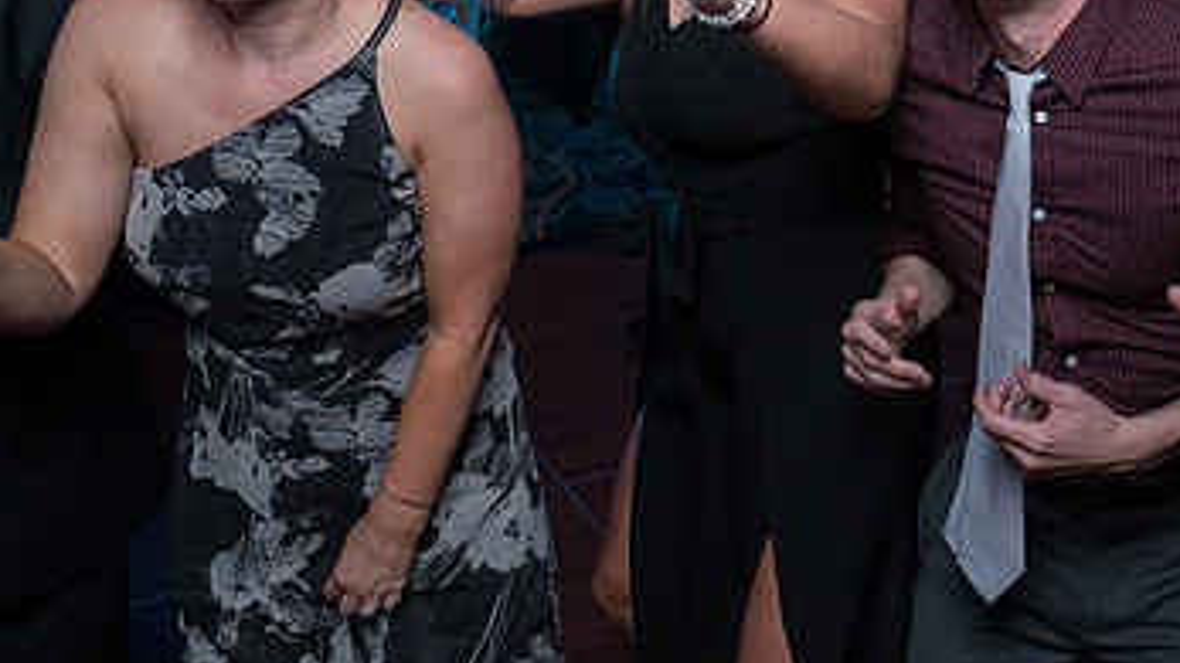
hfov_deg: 41.0
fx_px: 1533
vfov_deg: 24.0
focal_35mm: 49
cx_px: 877
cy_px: 124
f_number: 5.6
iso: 2000
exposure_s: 1/200
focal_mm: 25
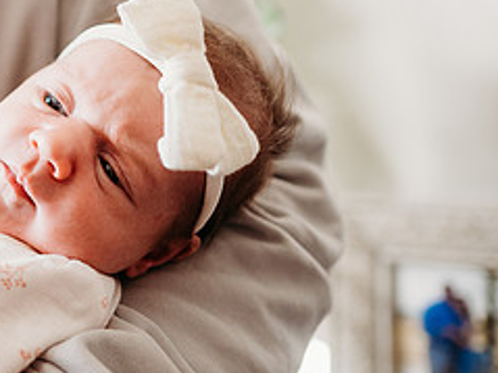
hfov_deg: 31.2
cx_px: -25
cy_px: 93
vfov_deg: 25.8
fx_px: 805
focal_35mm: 56
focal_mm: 24
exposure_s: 1/500
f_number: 1.8
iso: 640
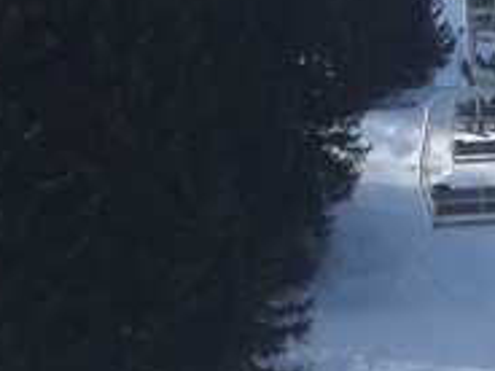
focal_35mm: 161
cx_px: 347
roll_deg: +1.2
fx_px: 2302
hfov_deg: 12.2
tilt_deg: -0.5
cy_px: 559
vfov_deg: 9.0
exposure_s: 1/2053
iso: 32
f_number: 2.2
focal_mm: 4.15
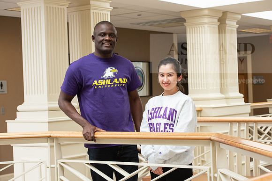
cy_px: 90
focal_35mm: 82
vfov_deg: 16.7
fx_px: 620
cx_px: 136
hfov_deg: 24.8
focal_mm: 82
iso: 1250
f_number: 7.1
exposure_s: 1/200
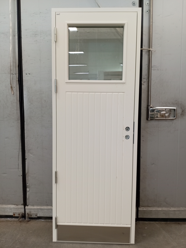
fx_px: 193
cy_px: 124
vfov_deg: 65.3
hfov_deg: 51.4
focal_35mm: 27
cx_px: 93
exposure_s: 1/25
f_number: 1.8
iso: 688
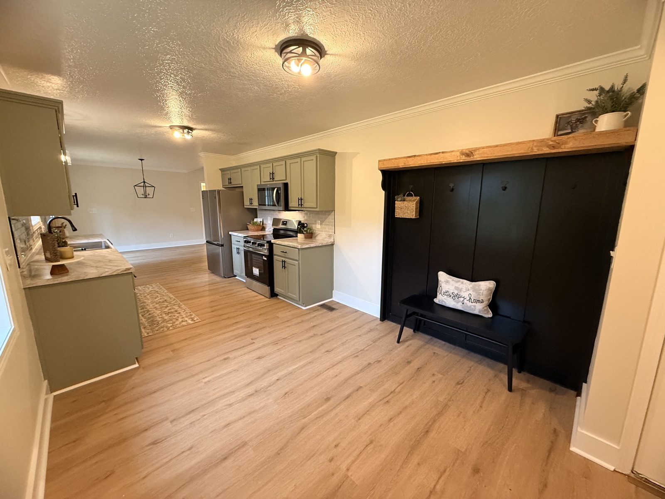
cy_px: 250
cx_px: 332
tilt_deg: -9.9
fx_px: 269
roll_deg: -0.8
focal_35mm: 14
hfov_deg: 102.1
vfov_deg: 85.7
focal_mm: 2.22
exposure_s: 1/60
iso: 500
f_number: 2.2
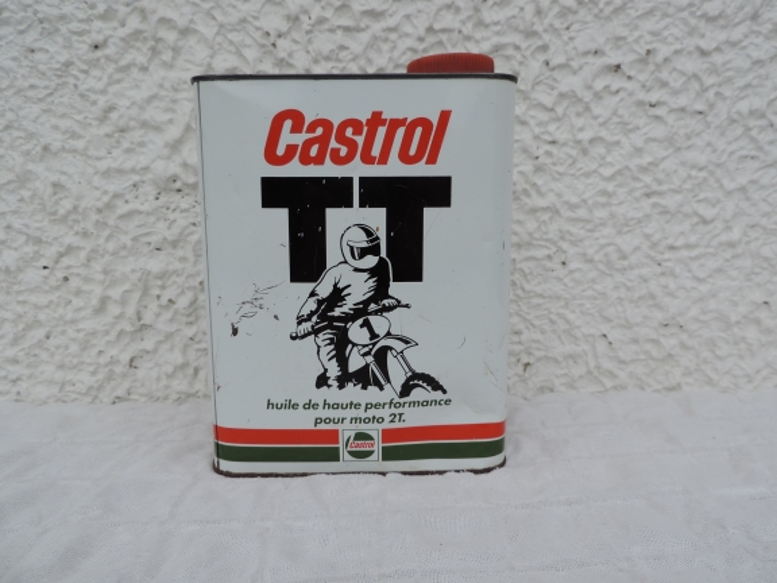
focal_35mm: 25
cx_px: 376
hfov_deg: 69.4
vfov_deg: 54.9
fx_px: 561
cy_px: 290
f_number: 3
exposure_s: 1/500
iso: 80
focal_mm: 4.3
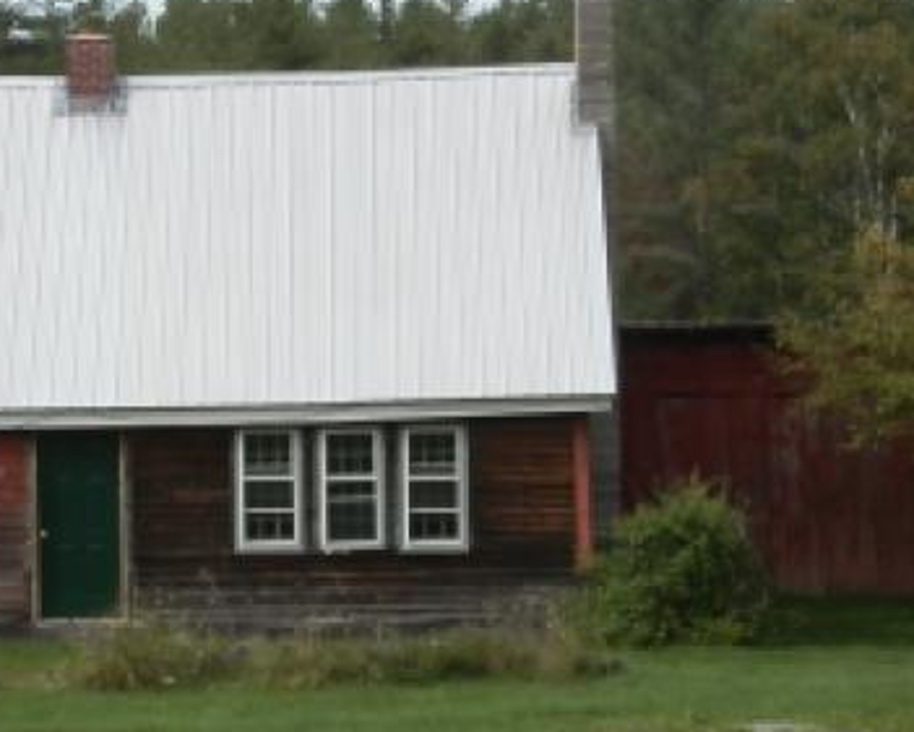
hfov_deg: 12.7
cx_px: 253
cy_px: 421
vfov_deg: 10.2
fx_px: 4086
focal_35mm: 151
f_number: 3.6
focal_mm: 9.58
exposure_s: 1/400
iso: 64
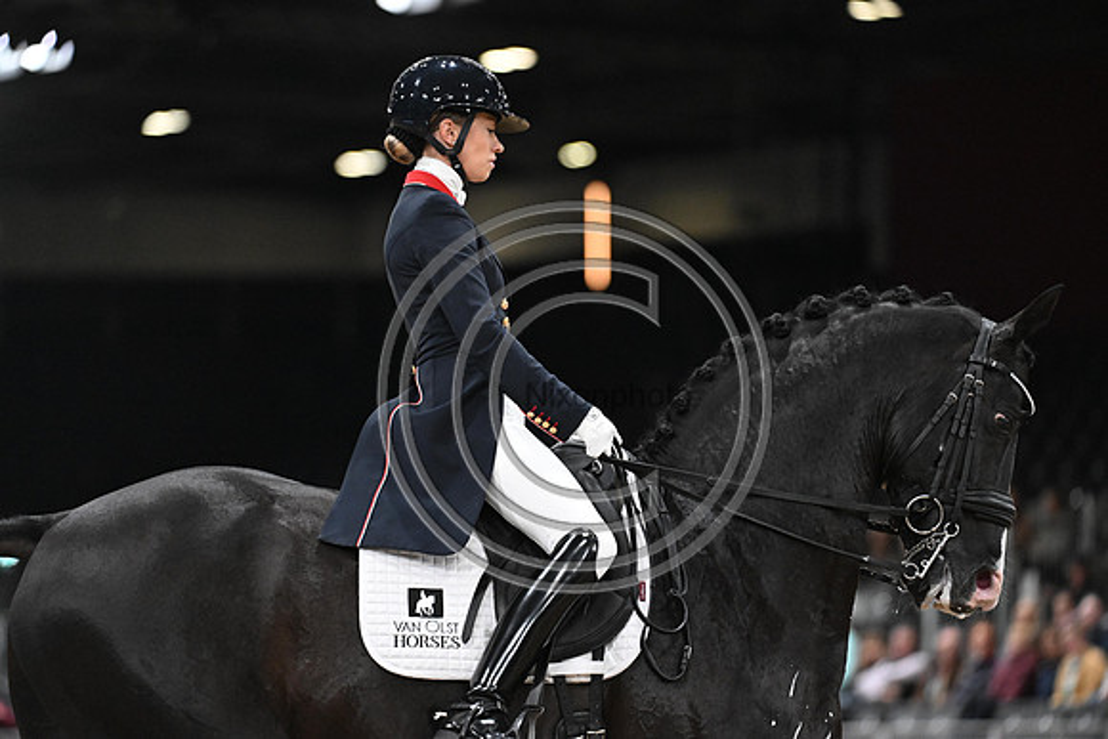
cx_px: 554
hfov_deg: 7.6
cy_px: 370
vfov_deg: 5.1
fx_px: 8312
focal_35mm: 270
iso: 6400
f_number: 4
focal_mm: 270
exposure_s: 1/640
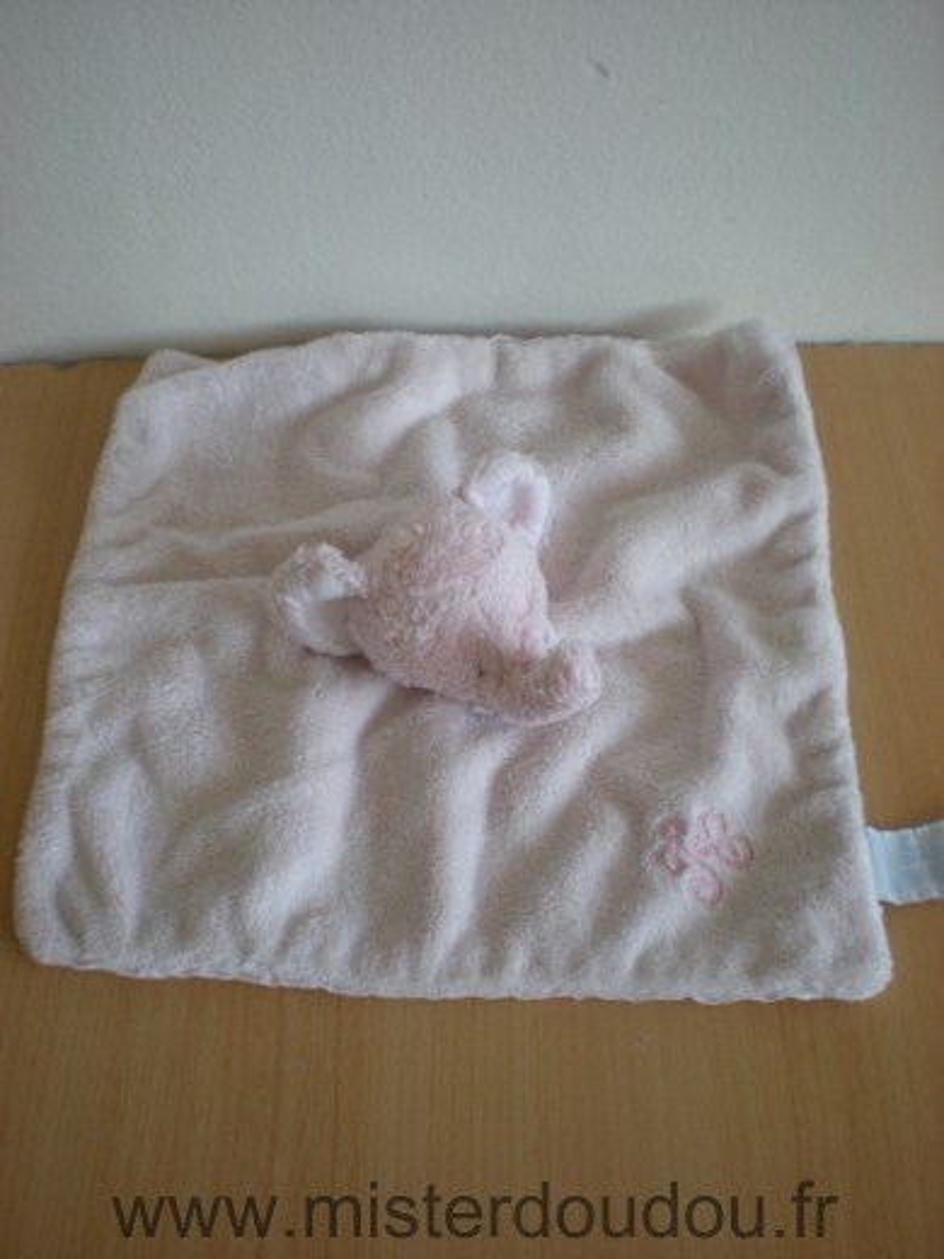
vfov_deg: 49.0
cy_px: 630
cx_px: 472
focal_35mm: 38
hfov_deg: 37.7
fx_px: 1382
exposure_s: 1/59.6
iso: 160
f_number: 3.1
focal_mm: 6.3
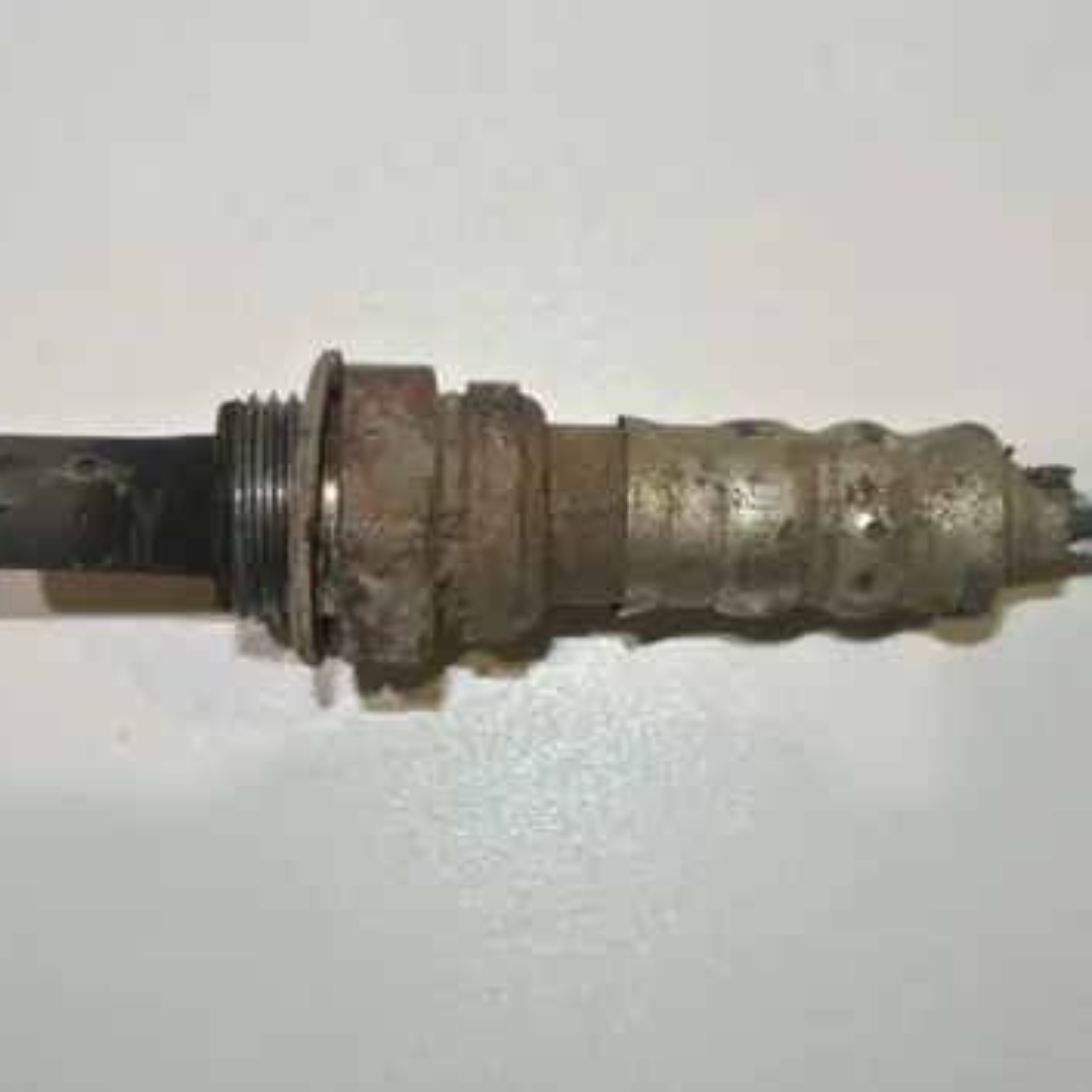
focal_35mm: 57
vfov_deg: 30.0
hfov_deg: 30.0
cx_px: 498
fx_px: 2034
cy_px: 551
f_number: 4.2
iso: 200
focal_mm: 16.3
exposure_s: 1/60
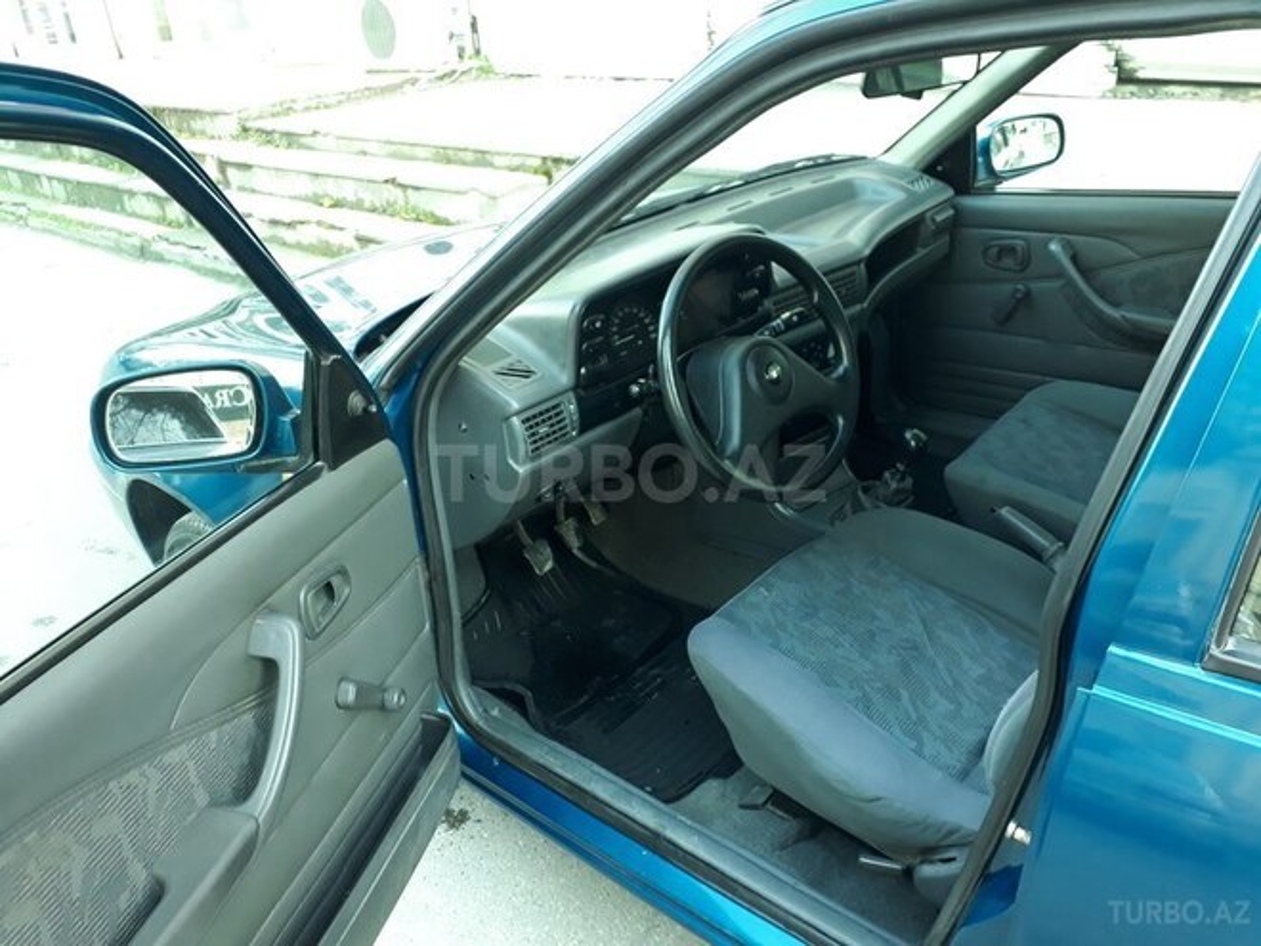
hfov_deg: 65.3
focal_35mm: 27
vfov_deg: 51.4
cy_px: 473
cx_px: 630
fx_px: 984
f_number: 1.9
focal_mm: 3.6
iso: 125
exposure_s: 1/33
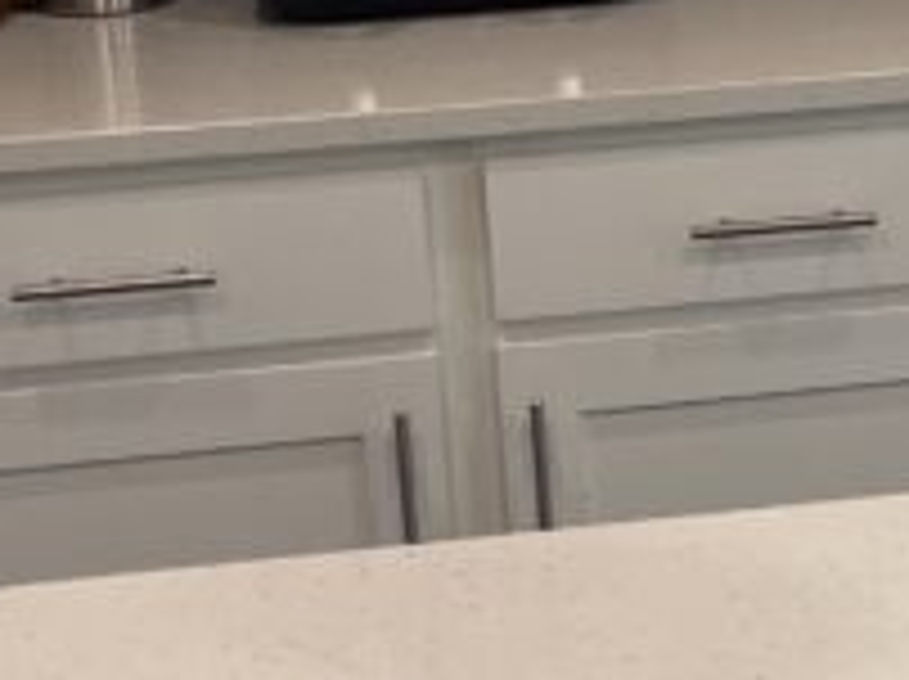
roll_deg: +1.1
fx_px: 3331
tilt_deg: -10.6
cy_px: -41
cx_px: 1584
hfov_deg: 14.0
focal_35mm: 127
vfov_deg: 11.5
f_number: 1.6
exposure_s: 1/120
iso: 80
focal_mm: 5.1
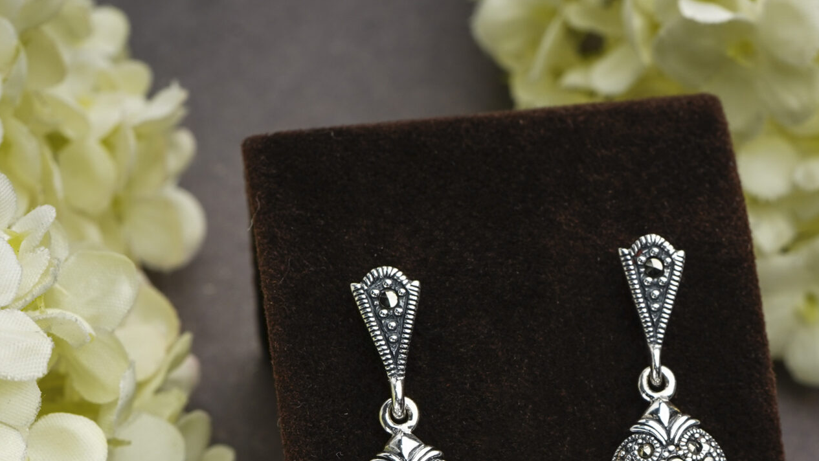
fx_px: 2302
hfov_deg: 19.9
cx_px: 683
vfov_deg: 11.2
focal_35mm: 106
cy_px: 536
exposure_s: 1/40
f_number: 9
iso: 250
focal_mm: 50
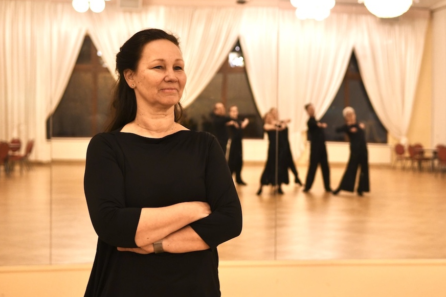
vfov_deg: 23.5
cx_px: 239
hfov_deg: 34.7
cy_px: 152
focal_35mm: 58
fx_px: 713
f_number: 2.8
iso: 1250
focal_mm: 35
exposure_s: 1/100
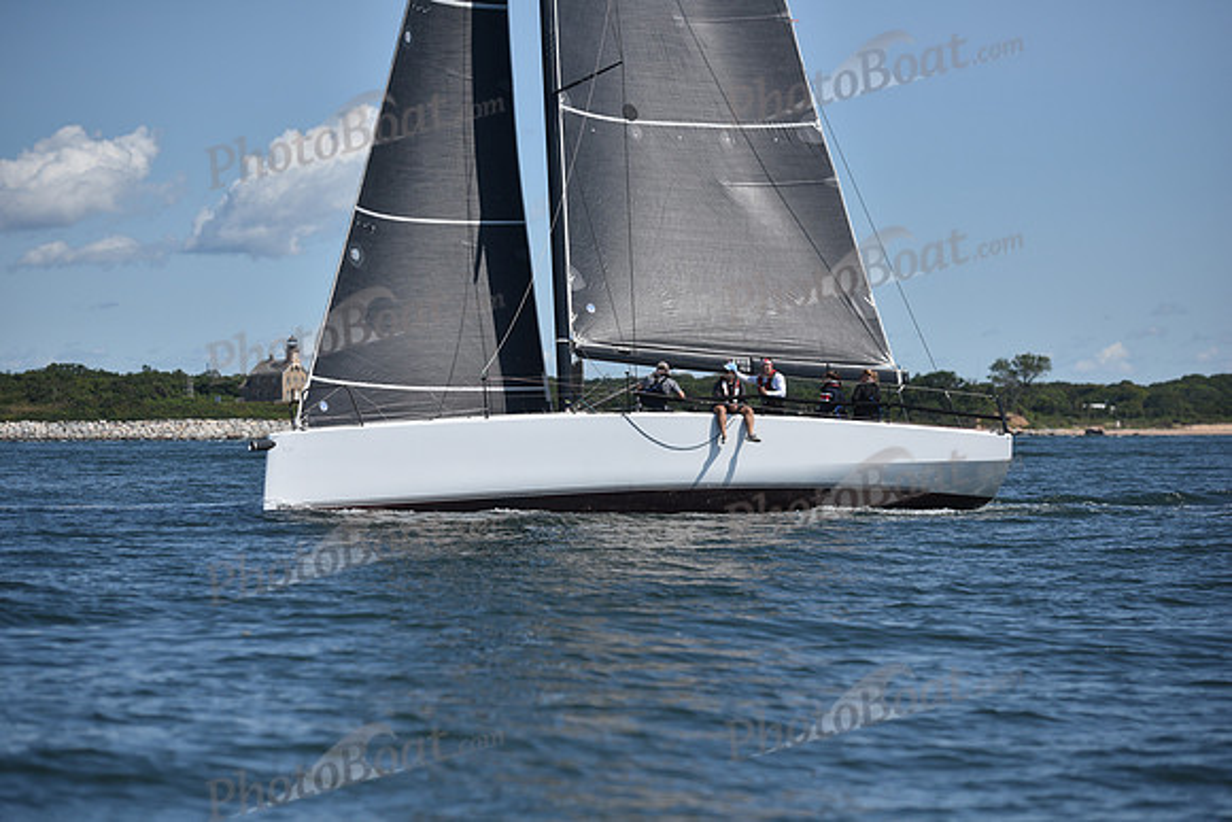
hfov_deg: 16.4
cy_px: 411
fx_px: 4279
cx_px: 616
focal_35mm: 125
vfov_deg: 11.0
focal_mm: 125
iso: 250
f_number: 3.2
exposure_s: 1/8000
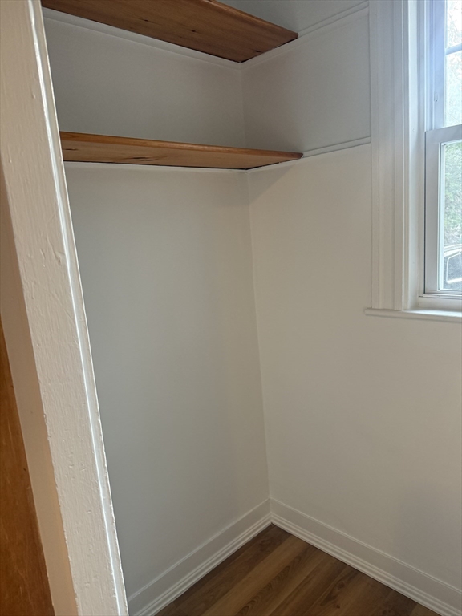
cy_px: 308
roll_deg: +4.7
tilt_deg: -9.9
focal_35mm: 24
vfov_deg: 71.6
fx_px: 427
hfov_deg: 56.8
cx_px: 231
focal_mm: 6.76
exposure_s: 1/120
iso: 200
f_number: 1.78
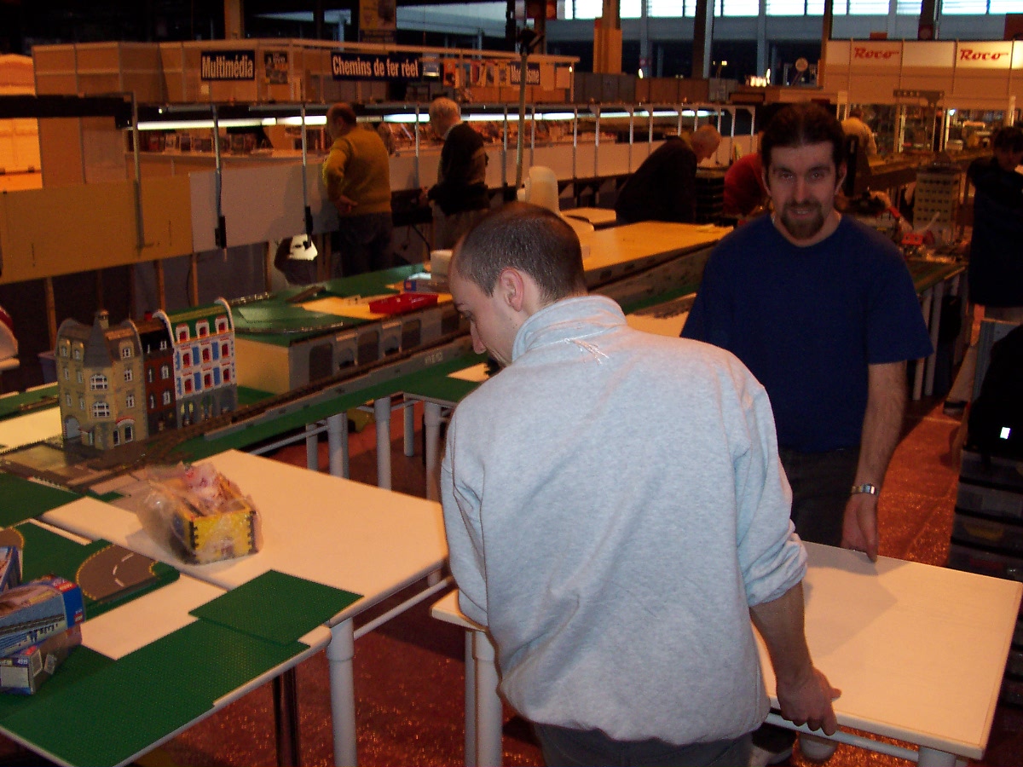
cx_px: 512
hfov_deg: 50.1
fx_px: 1093
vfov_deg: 38.7
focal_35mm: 37
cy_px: 384
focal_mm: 5.6
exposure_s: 1/60
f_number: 2.8
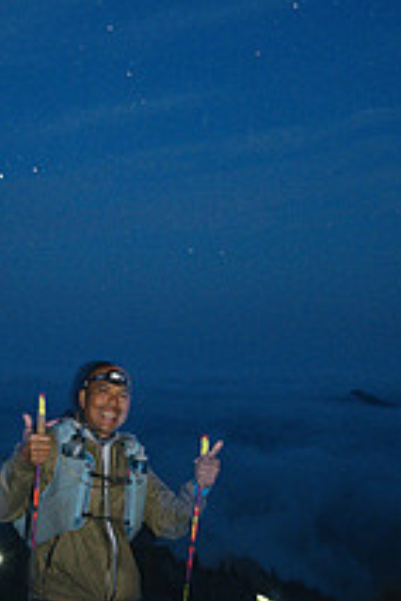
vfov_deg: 35.0
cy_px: 271
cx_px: 96
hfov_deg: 23.5
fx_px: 952
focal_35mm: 57
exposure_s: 3
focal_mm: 27
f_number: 2.8
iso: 4000
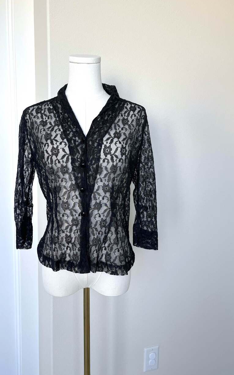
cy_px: 191
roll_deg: -0.4
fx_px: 306
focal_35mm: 30
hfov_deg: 41.6
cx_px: 94
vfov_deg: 62.9
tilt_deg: -9.3
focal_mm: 5.1
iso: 64
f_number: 1.6
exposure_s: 1/121
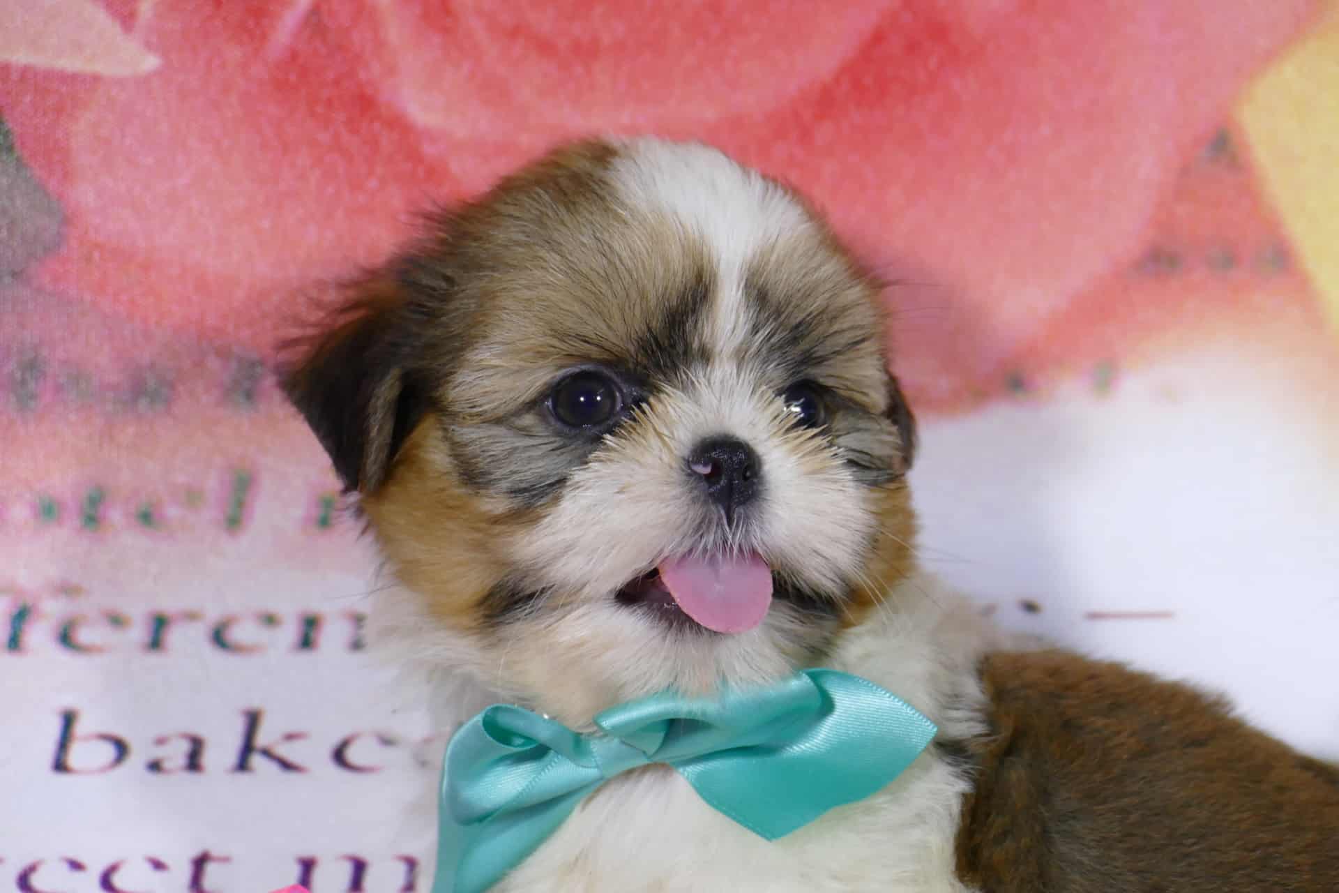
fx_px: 8926
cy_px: 446
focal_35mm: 240
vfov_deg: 5.7
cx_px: 670
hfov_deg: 8.6
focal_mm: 87.58
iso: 640
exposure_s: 1/250
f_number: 4
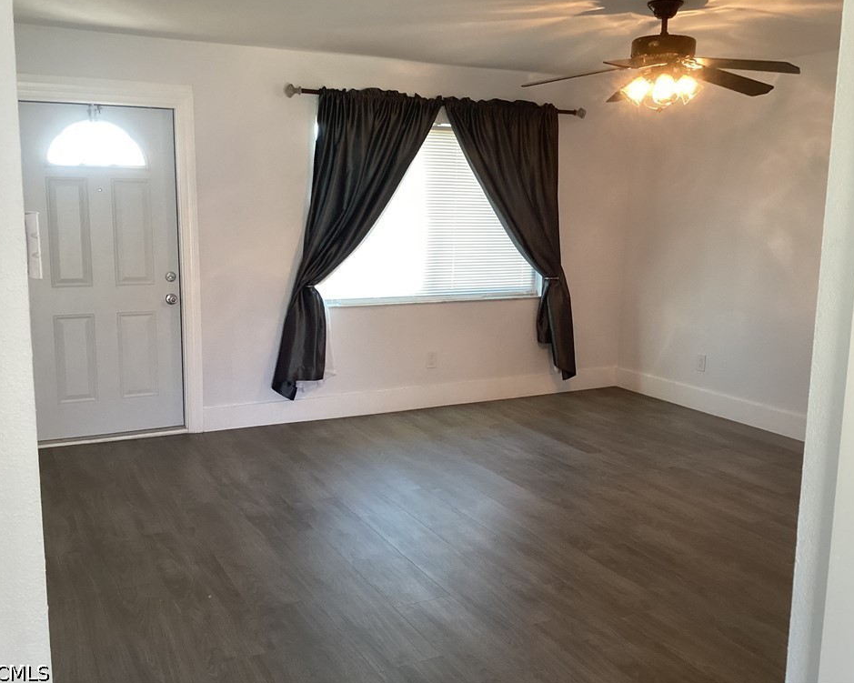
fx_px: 834
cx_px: 428
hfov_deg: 54.2
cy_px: 338
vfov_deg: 44.5
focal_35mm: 33
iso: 160
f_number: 2.4
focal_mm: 3.3
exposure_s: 1/60
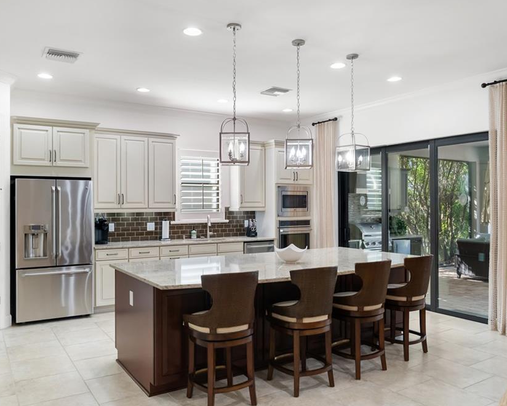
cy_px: 204
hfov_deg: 62.2
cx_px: 237
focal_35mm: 28
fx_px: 420
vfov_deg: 51.5
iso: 1600
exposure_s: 1/30
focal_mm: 24
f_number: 6.7
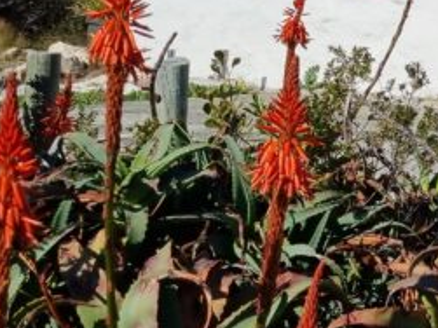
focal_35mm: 106
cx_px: 726
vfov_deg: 13.7
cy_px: -21
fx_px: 1341
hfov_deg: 16.3
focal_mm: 5.4
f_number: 1.8
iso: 50
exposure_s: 1/7504
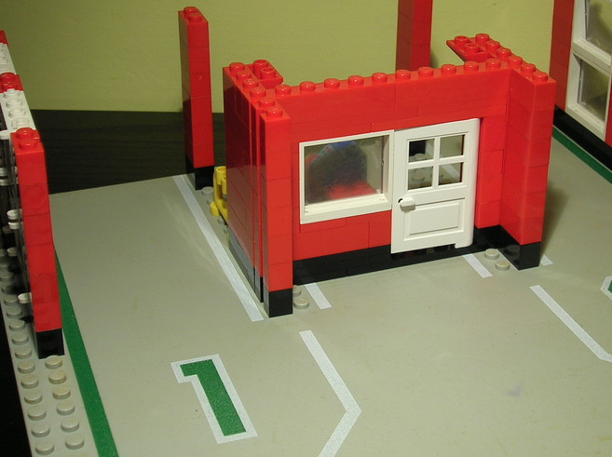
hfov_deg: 30.7
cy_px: 175
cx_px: 360
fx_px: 1112
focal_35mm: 63
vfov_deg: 23.2
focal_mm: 7.7
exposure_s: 1/18.5
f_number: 3.2
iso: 50
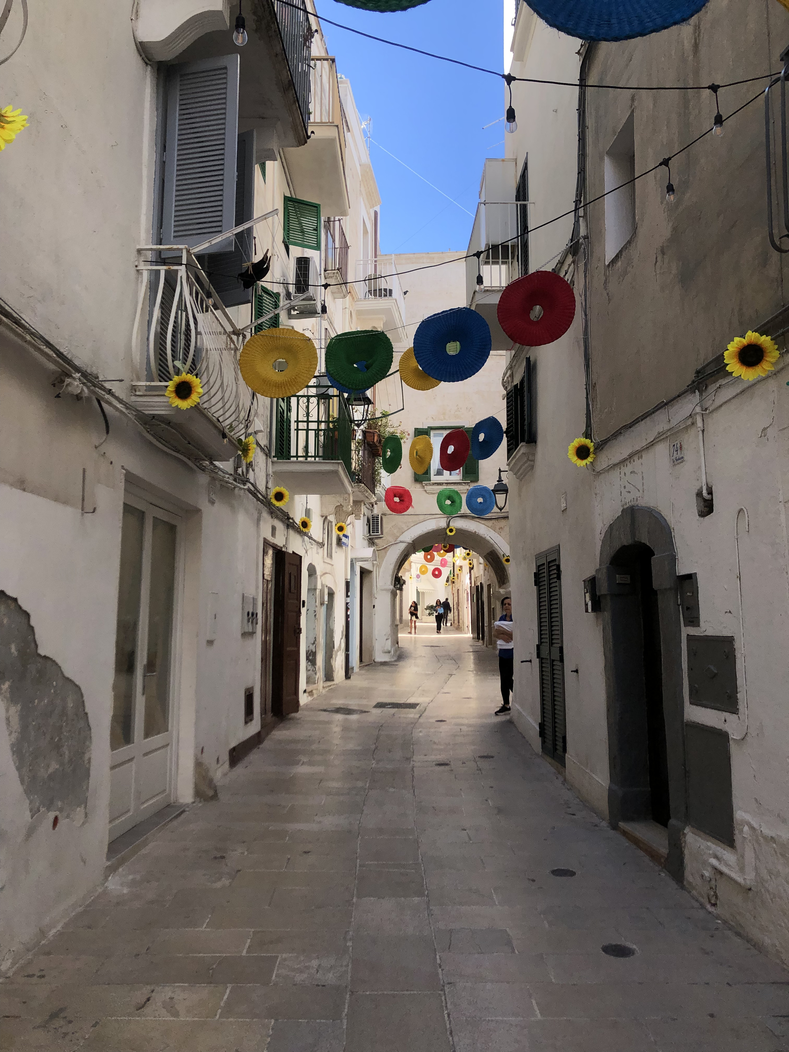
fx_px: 851
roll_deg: +0.6
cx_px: 394
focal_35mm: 28
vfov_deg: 63.4
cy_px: 526
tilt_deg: +6.3
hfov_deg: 49.7
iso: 20
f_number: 1.8
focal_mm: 4
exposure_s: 1/1245
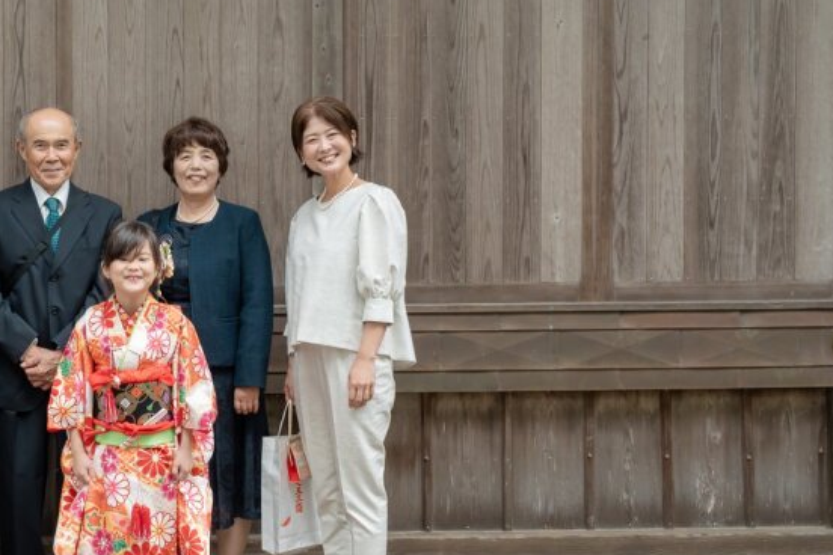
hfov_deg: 32.9
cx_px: 101
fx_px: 1342
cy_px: 262
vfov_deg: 23.4
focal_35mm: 58
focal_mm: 32
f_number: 5
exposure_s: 1/160
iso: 800
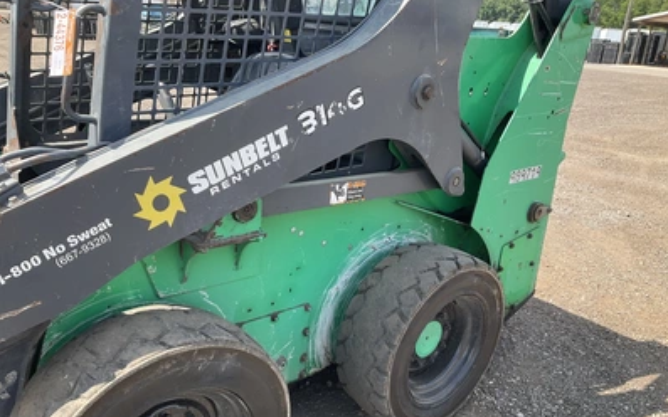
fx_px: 564
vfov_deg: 40.4
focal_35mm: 31
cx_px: 335
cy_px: 251
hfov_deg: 61.2
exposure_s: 1/529
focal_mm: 3
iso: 25
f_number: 1.8
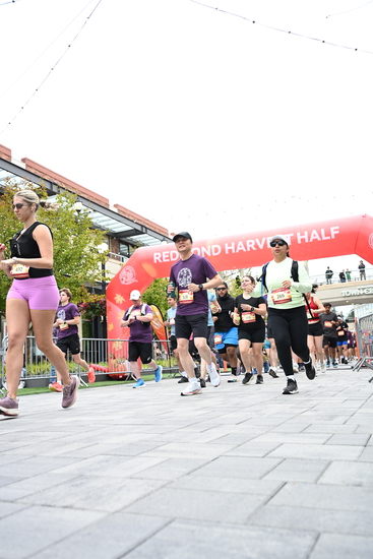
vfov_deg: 60.3
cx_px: 186
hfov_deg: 42.3
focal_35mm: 31
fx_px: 481
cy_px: 280
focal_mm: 31
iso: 2000
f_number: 4
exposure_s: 1/640
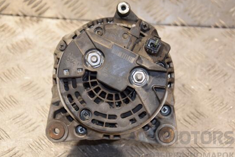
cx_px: 113
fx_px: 711
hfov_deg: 18.8
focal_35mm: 109
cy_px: 80
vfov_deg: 12.6
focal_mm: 66
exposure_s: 1/100
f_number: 5.3
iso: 800
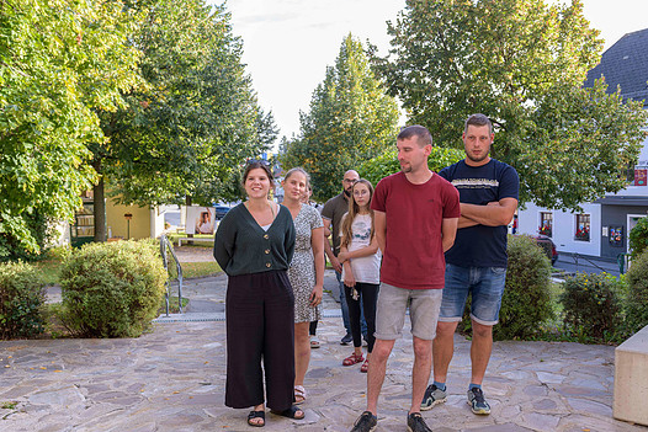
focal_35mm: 32
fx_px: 576
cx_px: 317
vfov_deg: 41.1
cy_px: 230
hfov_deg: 58.7
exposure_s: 1/60
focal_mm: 29
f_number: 5.6
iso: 140
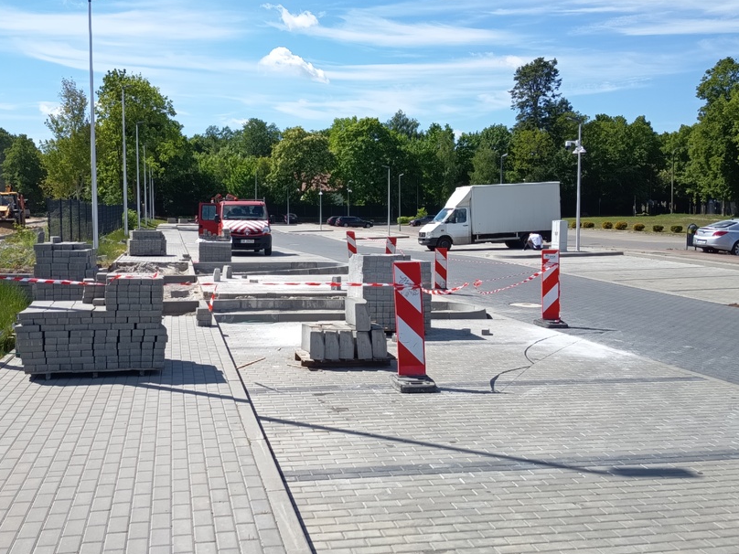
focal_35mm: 38
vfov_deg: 37.7
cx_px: 363
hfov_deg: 49.0
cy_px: 273
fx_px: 811
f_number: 1.7
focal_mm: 5.27
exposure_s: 1/519
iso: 50
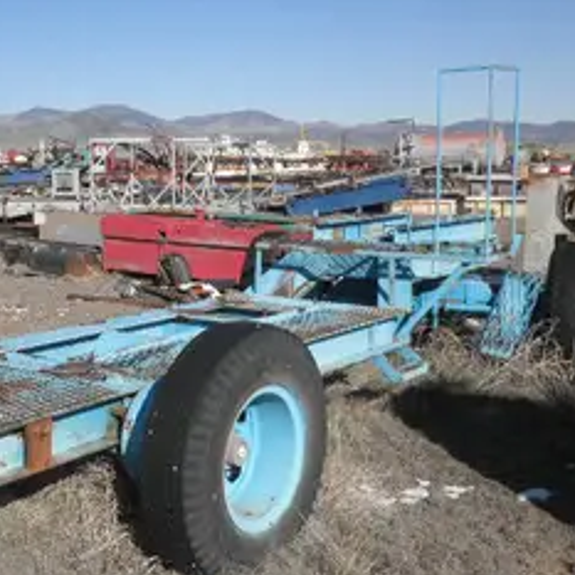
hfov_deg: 31.2
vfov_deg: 32.2
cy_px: 289
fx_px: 996
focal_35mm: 53
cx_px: 96
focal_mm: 6.1
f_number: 9.1
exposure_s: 1/160
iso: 64
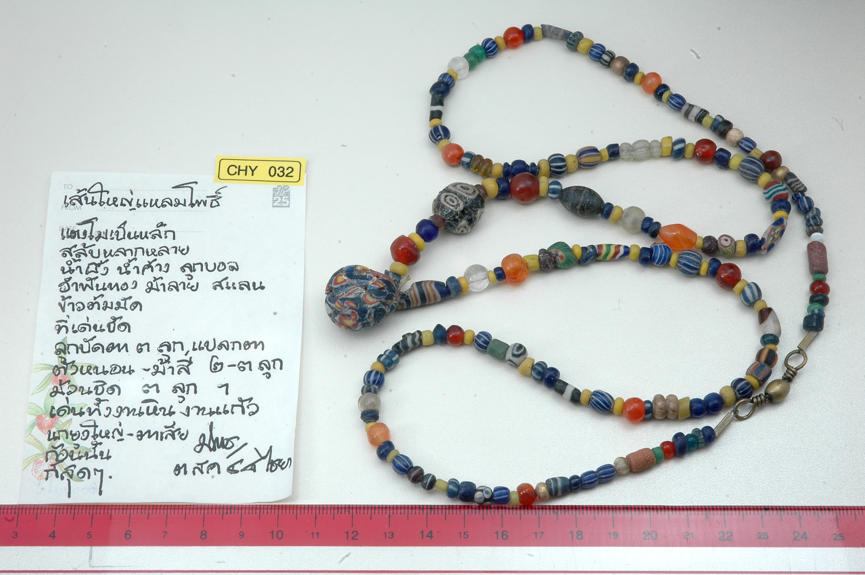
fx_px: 2017
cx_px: 432
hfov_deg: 24.2
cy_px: 288
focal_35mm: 84
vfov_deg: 16.2
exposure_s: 1/125
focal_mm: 56
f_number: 29
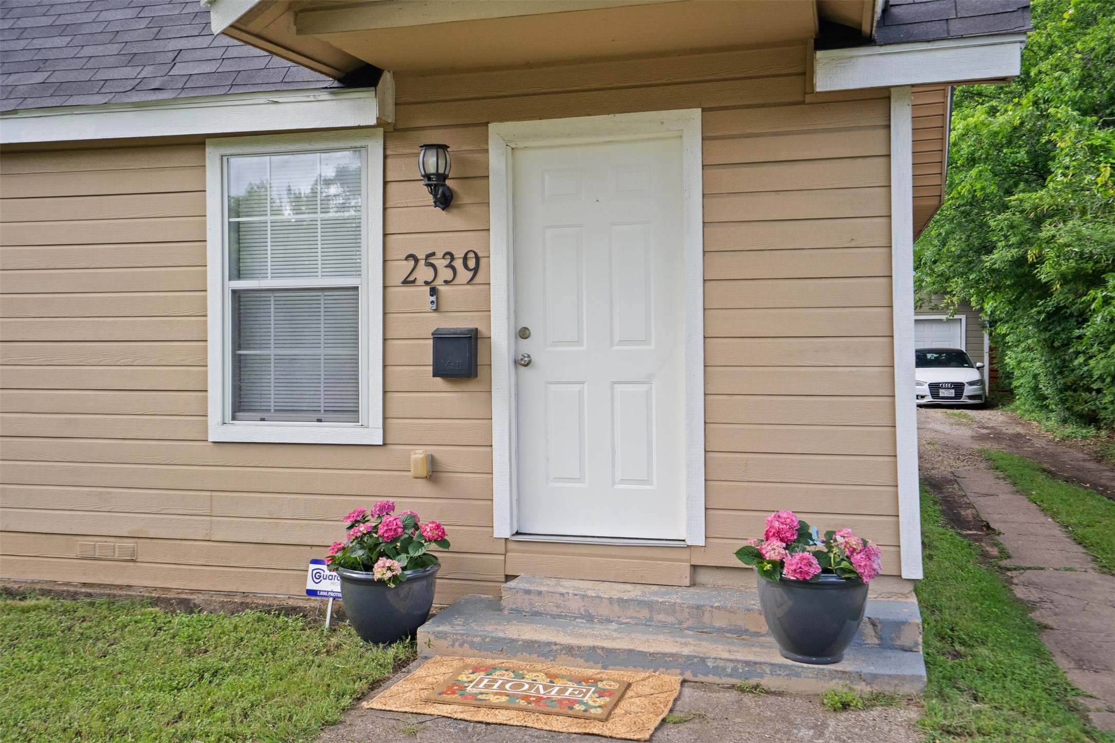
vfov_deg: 40.0
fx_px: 1022
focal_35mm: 33
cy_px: 372
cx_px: 558
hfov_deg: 57.2
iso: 800
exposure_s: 1/100
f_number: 7.1
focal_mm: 33
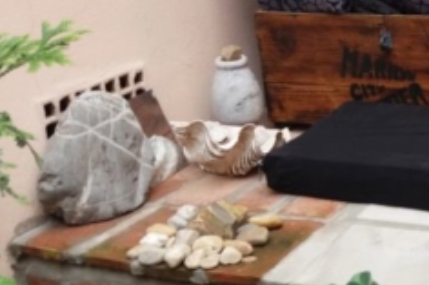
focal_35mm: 79
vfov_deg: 17.2
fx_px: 941
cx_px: 456
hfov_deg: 24.2
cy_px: 151
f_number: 1.9
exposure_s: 1/173
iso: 64
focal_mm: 3.7
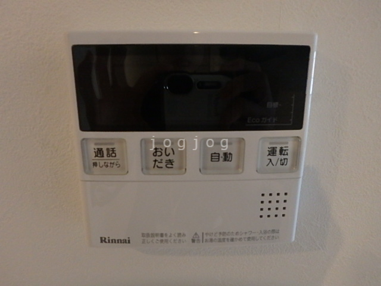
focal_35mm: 21
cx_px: 190
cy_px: 143
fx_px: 231
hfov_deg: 79.0
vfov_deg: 63.4
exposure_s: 1/60
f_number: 3.5
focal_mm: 3.7
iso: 800
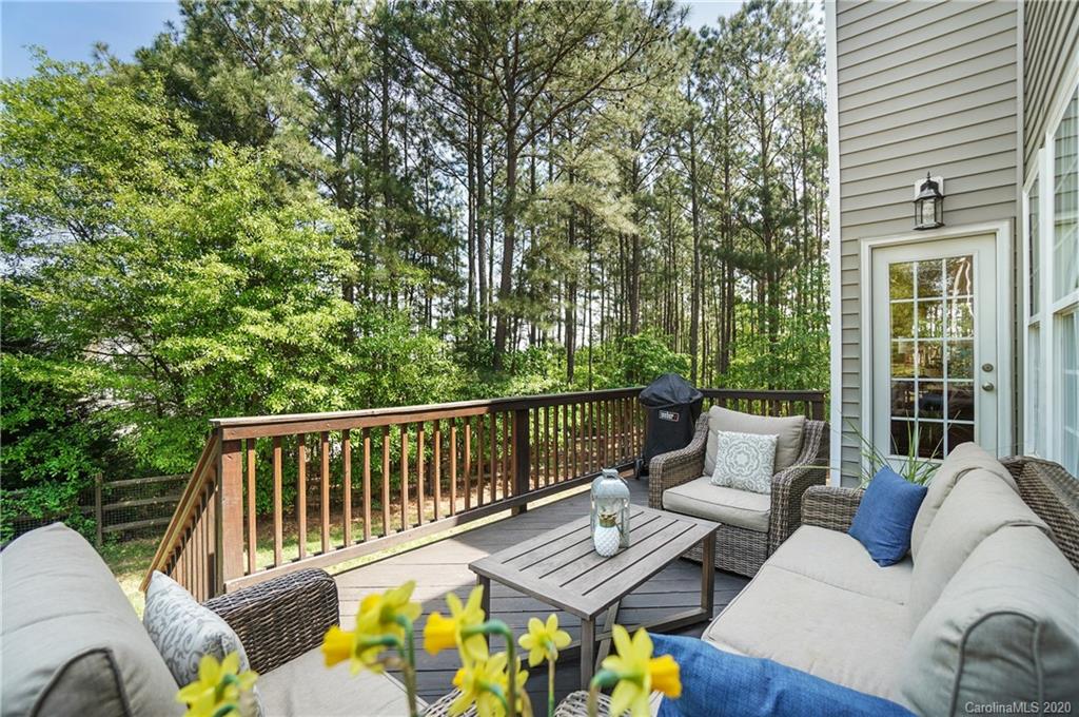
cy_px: 358
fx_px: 449
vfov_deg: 77.2
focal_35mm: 15
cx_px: 540
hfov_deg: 100.5
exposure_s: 1/40
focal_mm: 10
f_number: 4
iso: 100
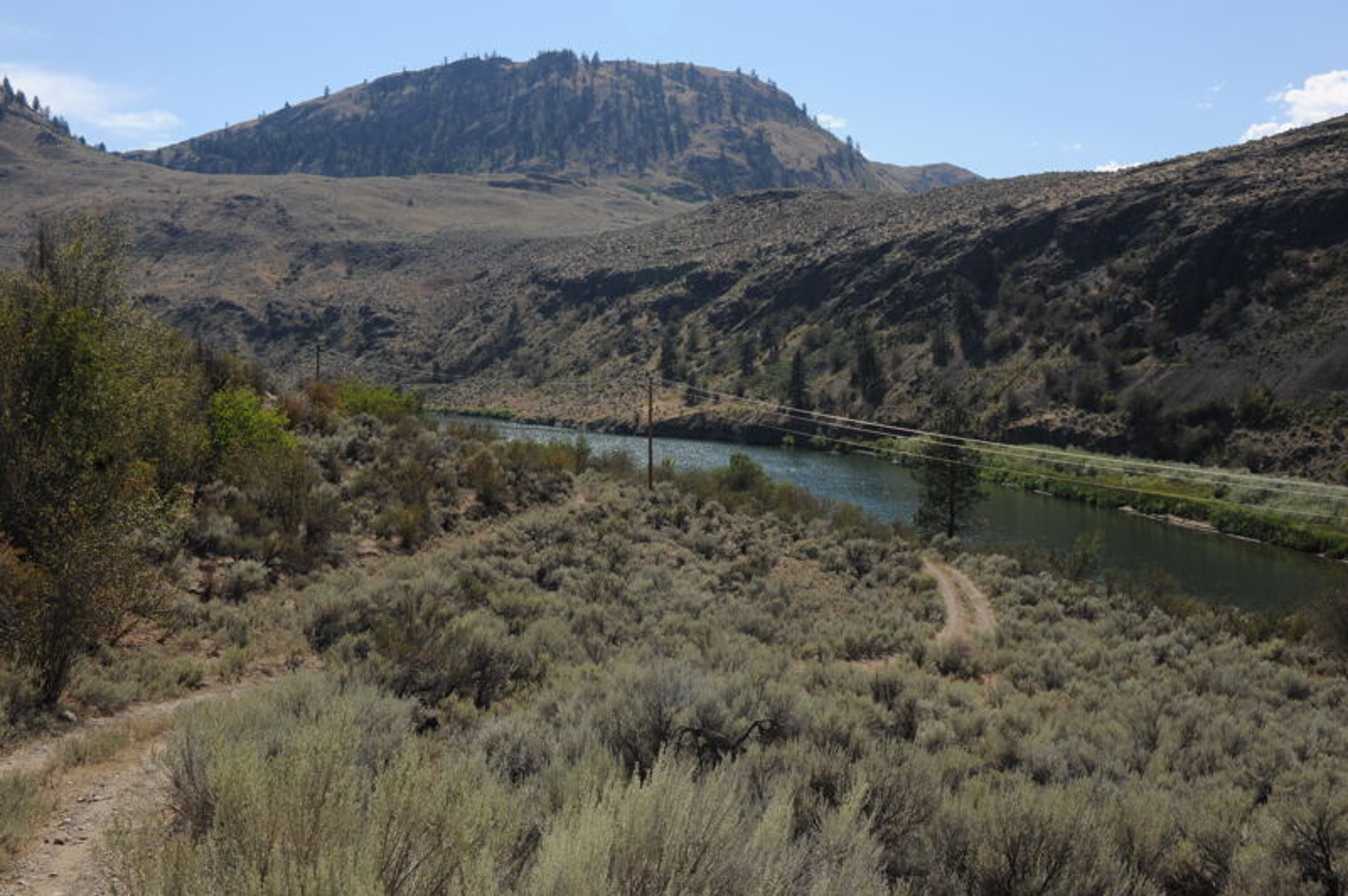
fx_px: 1309
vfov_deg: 37.8
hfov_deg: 54.5
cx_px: 674
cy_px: 448
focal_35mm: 35
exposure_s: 1/250
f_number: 13
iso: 200
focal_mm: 35
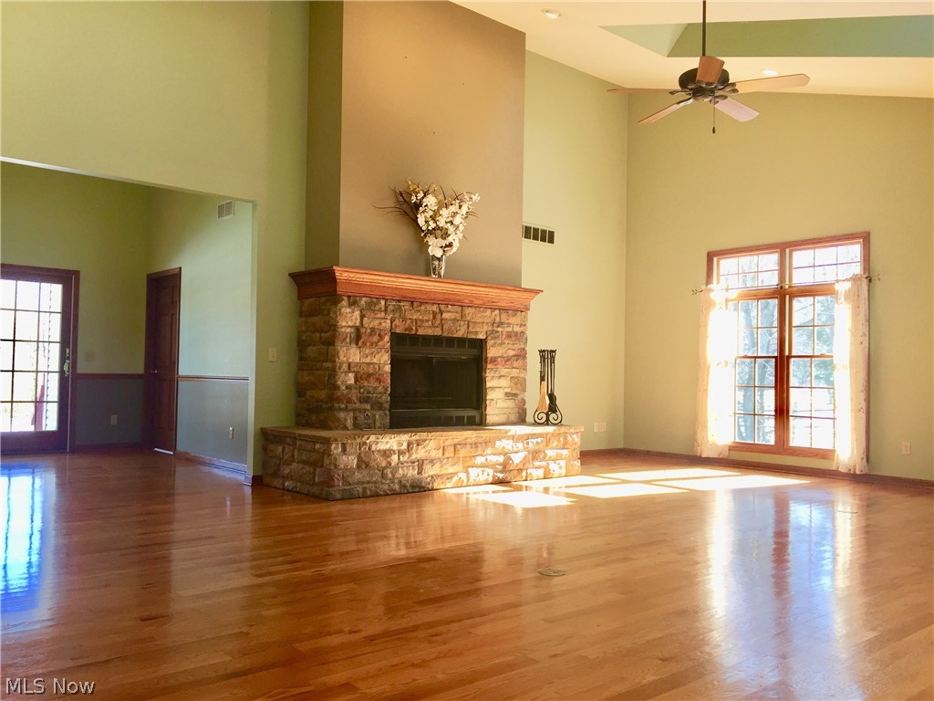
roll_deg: -0.6
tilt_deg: +1.0
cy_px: 350
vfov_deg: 48.2
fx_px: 782
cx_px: 467
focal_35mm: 29
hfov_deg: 61.7
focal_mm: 4.15
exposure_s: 1/60
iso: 32
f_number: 2.2
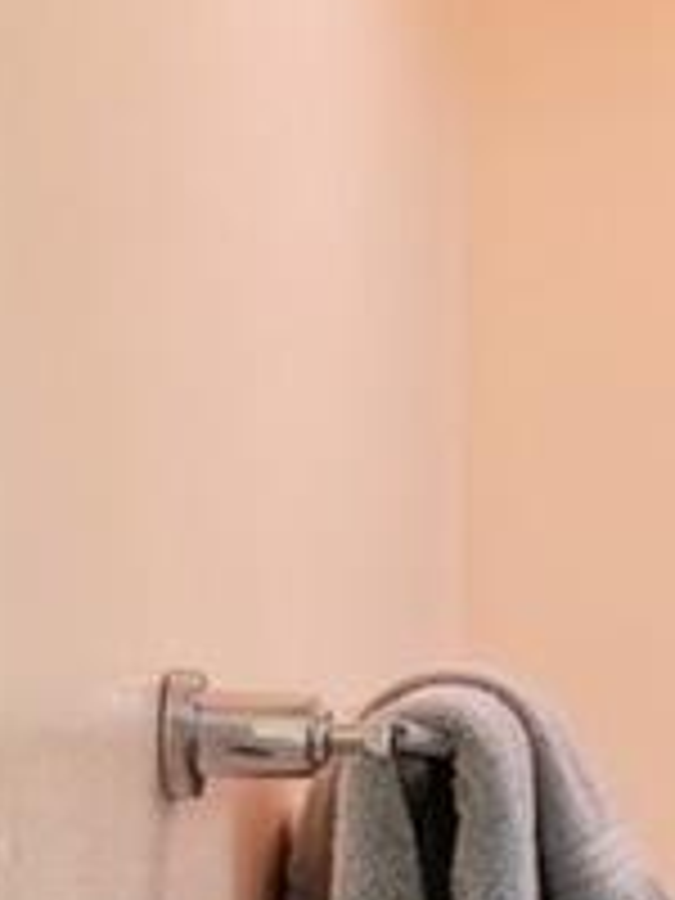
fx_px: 3298
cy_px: 842
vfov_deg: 15.3
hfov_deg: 7.9
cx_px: 2632
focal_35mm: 127
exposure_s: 1/30
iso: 400
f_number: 8
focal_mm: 16.5
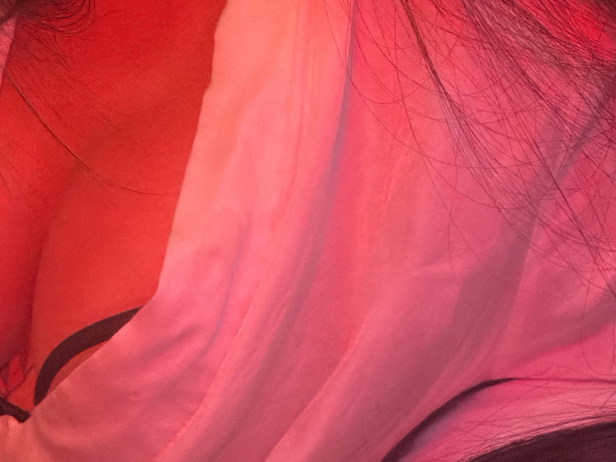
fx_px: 872
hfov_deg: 35.6
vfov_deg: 27.6
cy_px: -19
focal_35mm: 49
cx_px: 18
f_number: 1.9
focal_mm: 2.71
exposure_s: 1/17
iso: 800
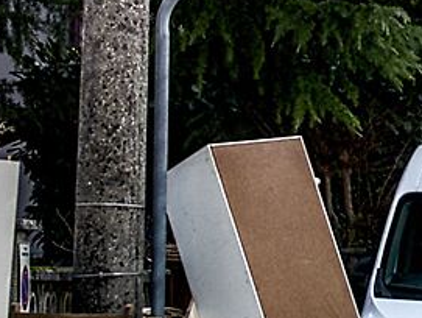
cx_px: 1151
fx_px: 4150
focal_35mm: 340
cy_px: -220
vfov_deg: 4.3
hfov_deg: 5.5
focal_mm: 40
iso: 160
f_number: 3.2
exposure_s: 1/125
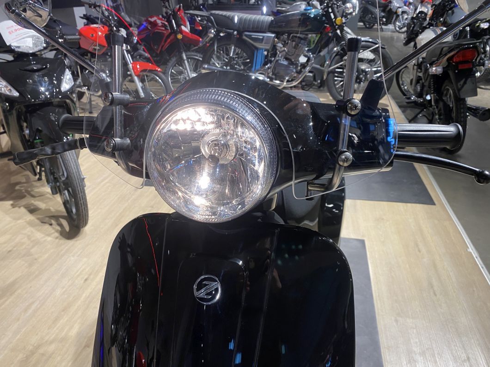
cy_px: 184
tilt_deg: -27.8
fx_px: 368
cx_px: 245
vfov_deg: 53.1
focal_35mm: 26
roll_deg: +3.1
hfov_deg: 67.3
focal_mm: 4.25
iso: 80
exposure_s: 1/50
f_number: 1.8
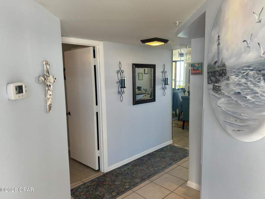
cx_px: 132
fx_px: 199
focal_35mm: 26
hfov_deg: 67.3
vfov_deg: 53.1
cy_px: 100
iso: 80
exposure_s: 1/120
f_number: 1.5
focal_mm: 5.7
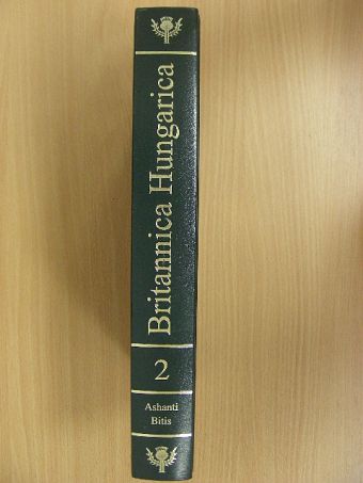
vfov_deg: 49.0
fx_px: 531
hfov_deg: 37.7
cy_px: 242
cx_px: 182
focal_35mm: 38
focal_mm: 6.3
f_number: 3.5
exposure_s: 1/12.1
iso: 200
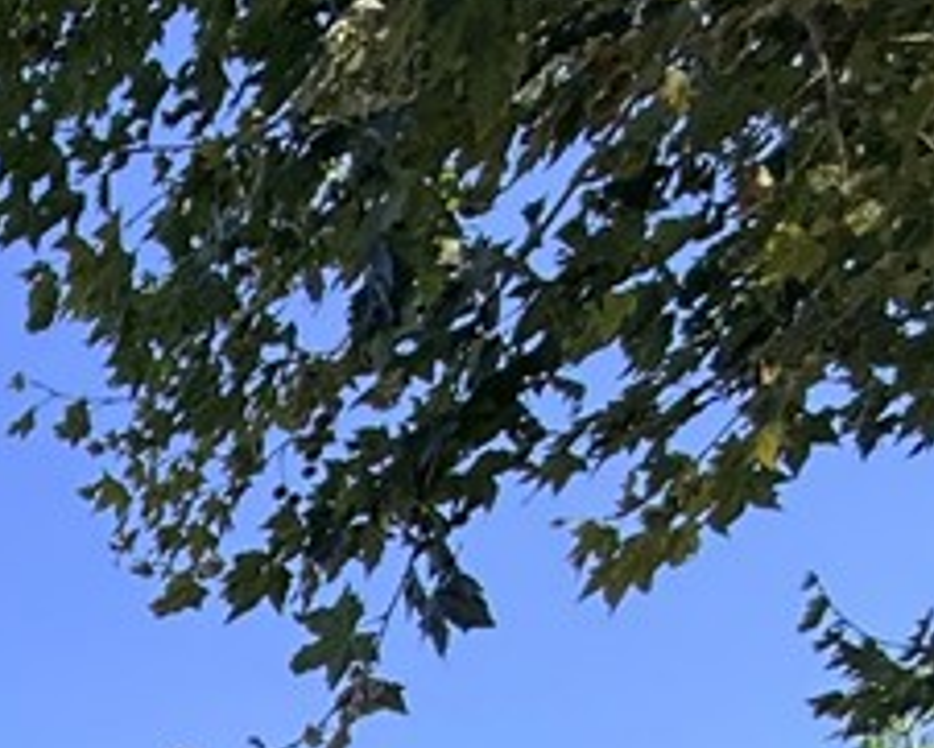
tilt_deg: +3.7
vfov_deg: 17.6
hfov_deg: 19.2
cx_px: -905
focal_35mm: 62
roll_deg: -1.8
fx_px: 1715
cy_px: 1488
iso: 50
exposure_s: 1/564
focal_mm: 2.22
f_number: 2.2
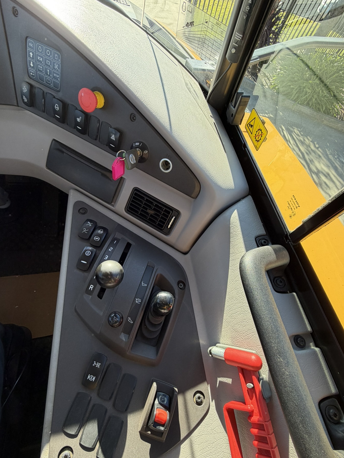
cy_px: 233
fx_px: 212
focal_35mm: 16
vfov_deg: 94.5
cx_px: 162
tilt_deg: -61.5
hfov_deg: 78.0
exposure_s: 1/123
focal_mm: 2.22
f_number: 2.2
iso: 50
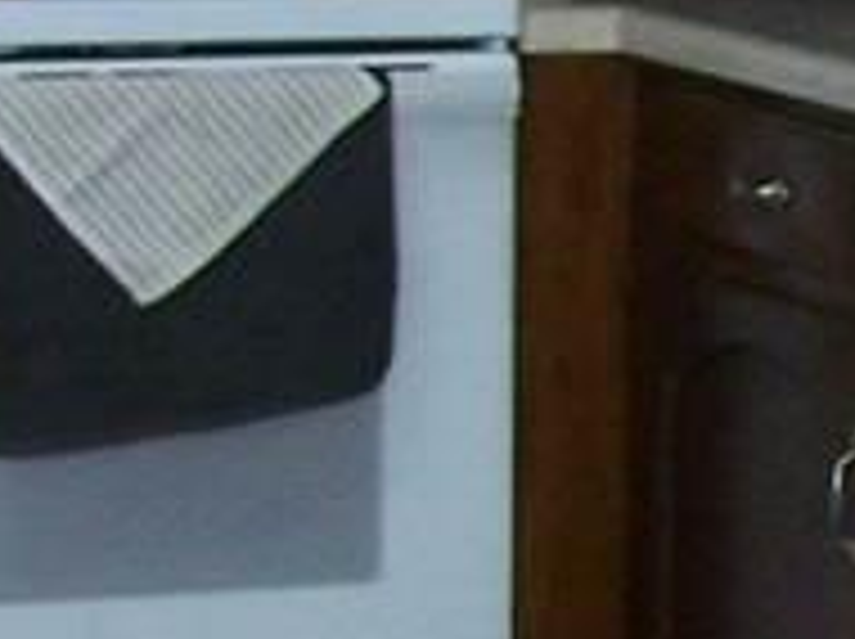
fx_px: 6315
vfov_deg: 5.8
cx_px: 1609
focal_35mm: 256
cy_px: 824
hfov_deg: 7.5
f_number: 2.8
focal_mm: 6.3
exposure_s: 1/60
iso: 160
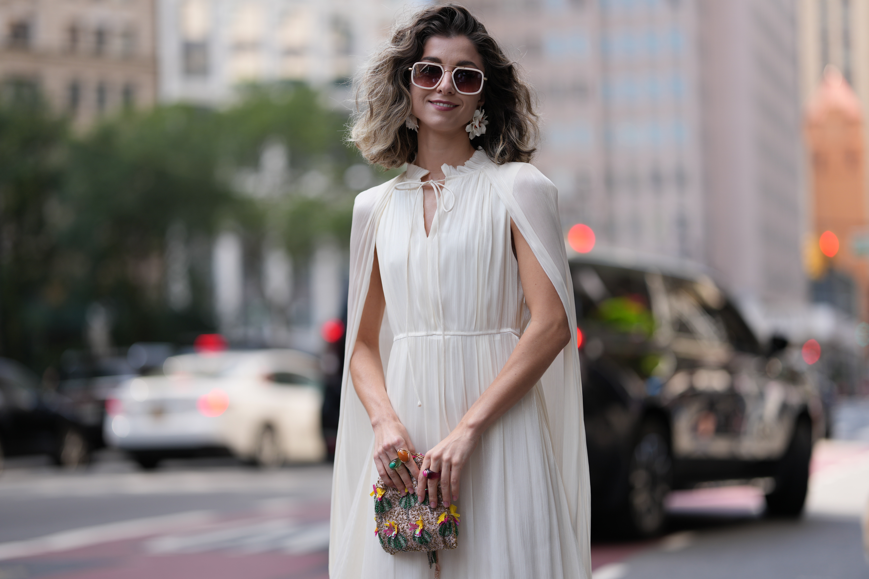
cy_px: 290
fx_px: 2052
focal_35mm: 85
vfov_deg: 16.1
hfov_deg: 23.9
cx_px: 434
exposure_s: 1/1250
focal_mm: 85
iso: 100
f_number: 1.4
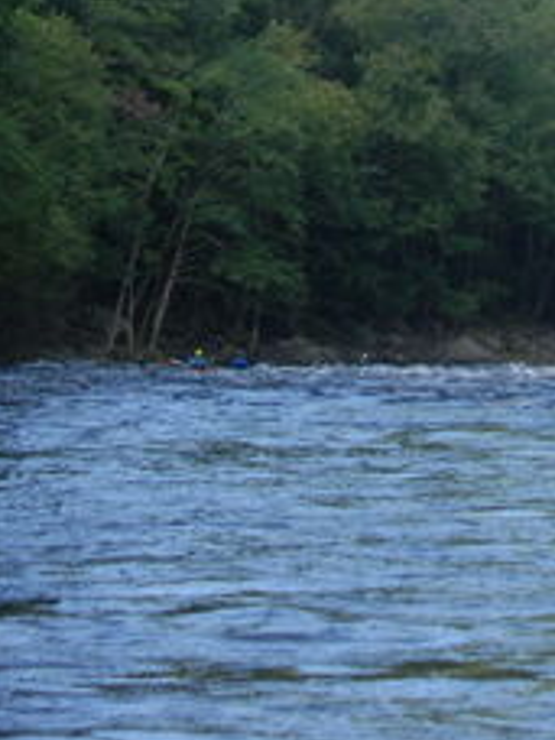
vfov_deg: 13.6
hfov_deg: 10.1
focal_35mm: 142
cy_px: -102
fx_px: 3036
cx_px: 818
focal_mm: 28
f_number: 5.6
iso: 250
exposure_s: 1/250
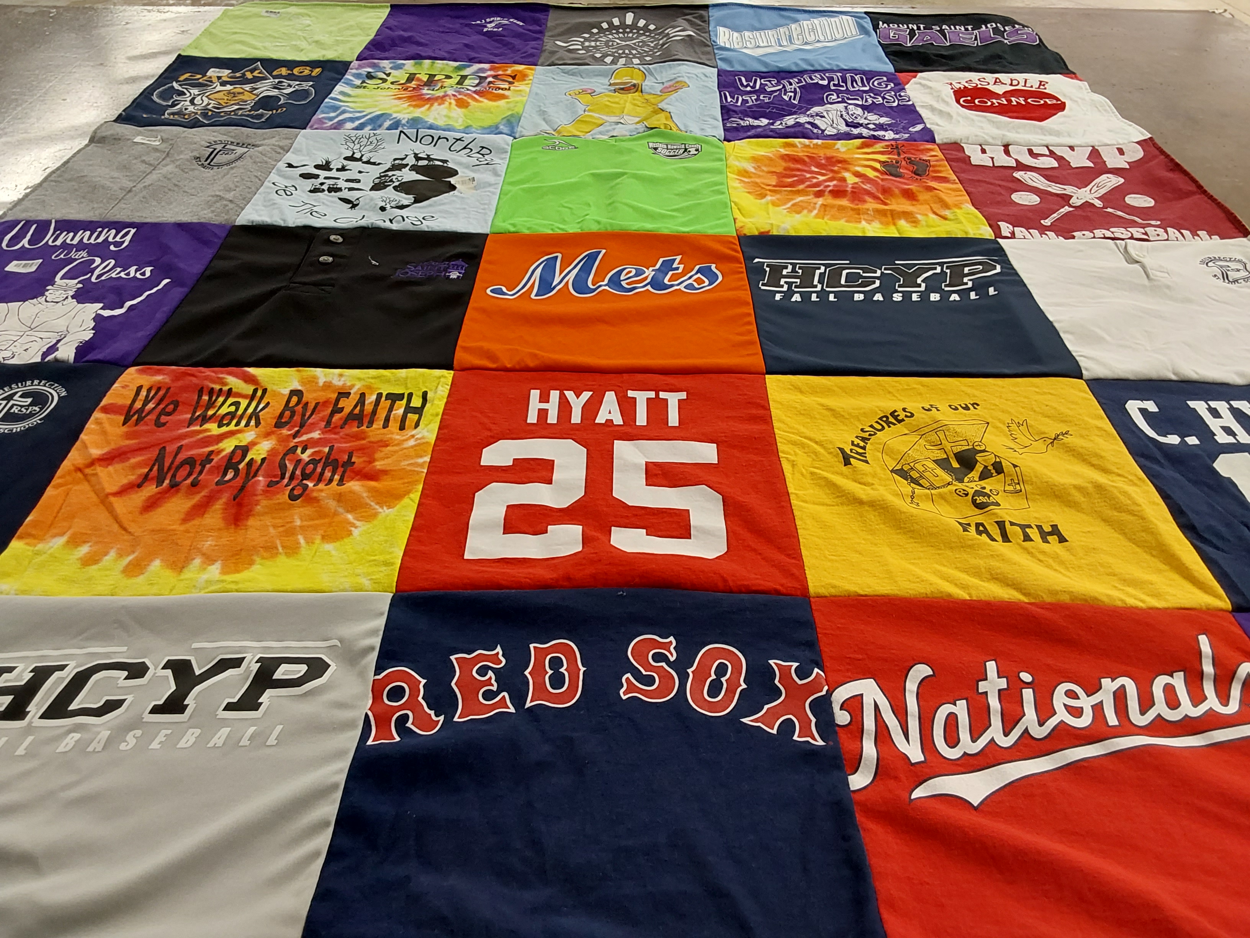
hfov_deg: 63.4
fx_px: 1011
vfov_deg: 49.7
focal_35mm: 28
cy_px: 469
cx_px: 625
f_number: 1.9
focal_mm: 2.91
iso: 100
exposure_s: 1/60
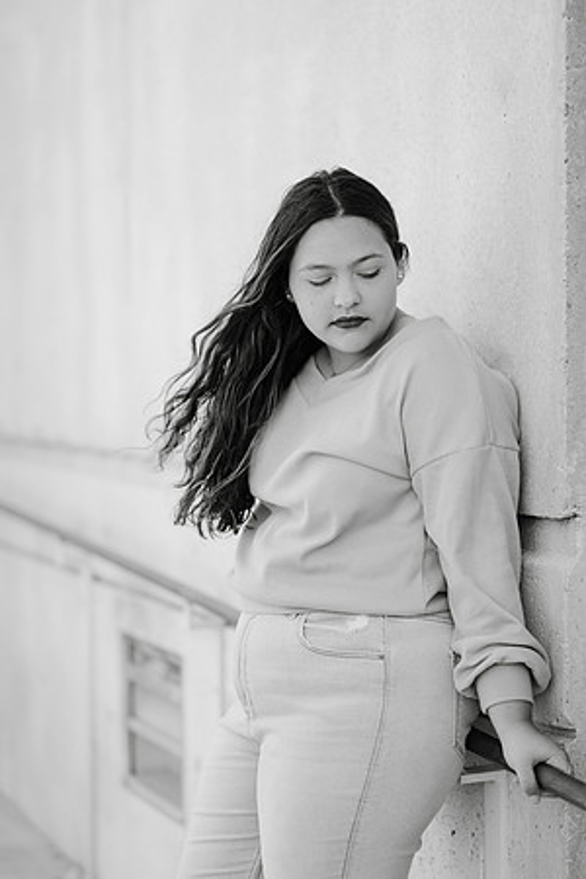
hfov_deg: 16.1
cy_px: 440
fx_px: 2075
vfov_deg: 23.9
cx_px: 293
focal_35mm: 85
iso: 160
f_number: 2
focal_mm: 85
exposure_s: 1/800
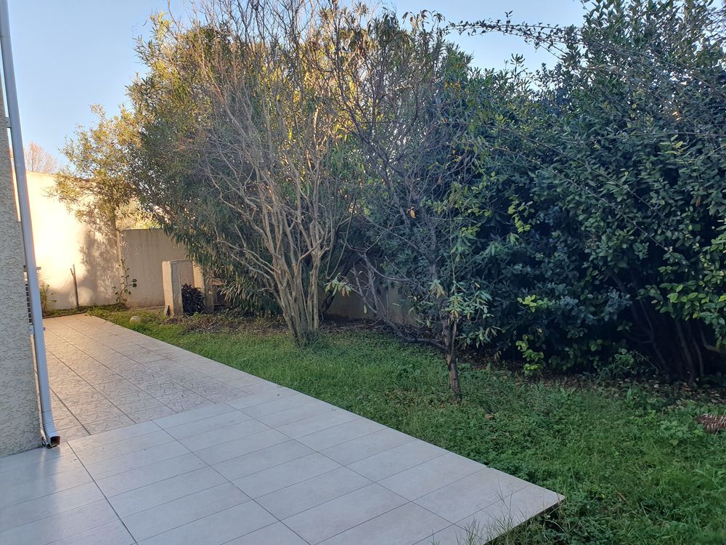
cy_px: 272
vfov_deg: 53.1
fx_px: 545
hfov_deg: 67.3
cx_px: 363
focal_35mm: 26
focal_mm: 4.32
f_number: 2.4
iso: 50
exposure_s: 1/163
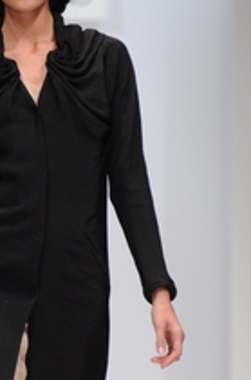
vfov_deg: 3.8
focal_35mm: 538
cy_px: 295
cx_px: 41
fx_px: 5657
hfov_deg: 2.5
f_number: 3.2
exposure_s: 1/250
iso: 800
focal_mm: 145
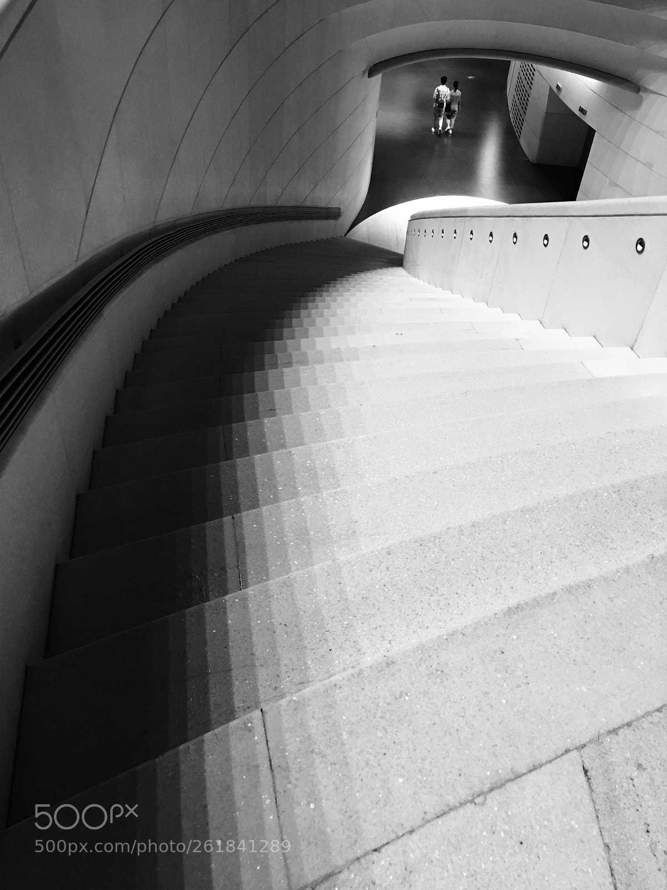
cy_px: 445
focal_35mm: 29
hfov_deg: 48.2
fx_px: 745
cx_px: 334
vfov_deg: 61.7
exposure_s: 1/10
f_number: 2.2
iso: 80
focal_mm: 4.15
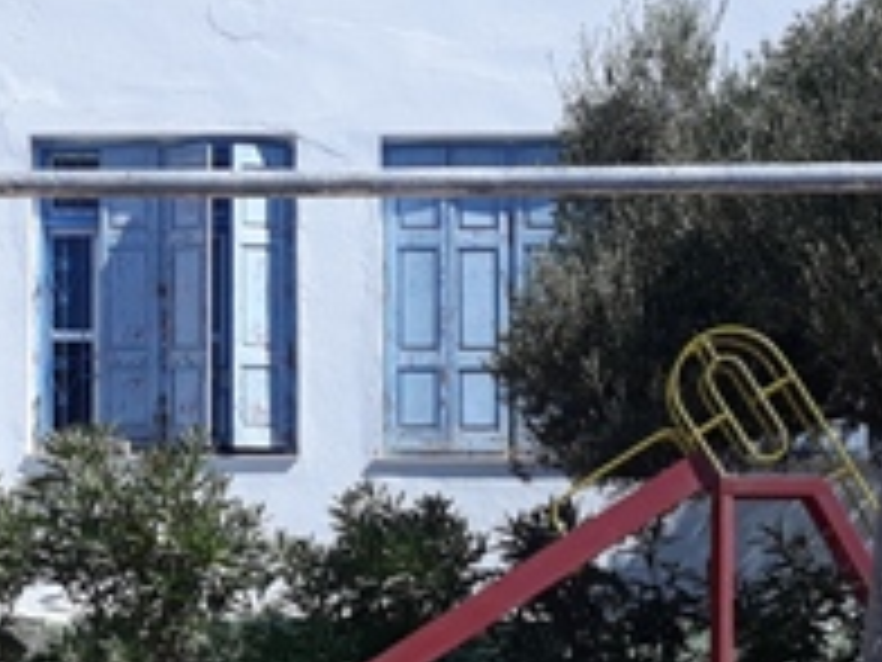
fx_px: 2803
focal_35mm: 110
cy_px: 468
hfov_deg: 17.8
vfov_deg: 13.4
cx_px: 225
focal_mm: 3.71
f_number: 1.7
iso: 40
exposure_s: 1/1976
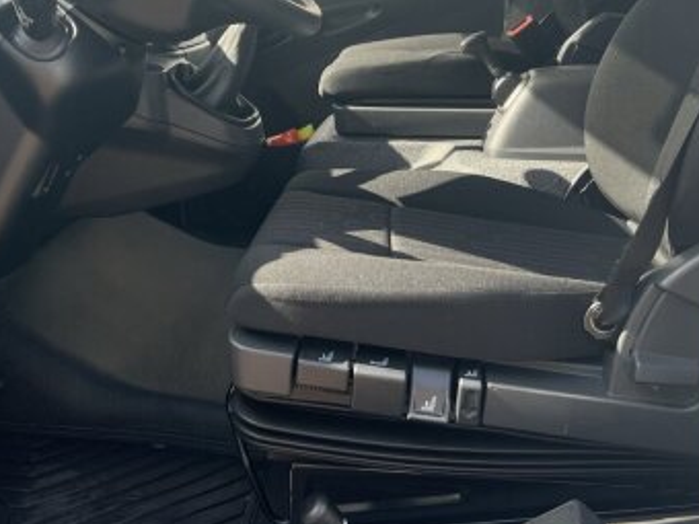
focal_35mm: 49
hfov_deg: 38.6
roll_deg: -2.6
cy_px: 95
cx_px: 257
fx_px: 989
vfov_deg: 28.9
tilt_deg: -6.1
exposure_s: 1/658
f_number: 1.5
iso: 50
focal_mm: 5.7
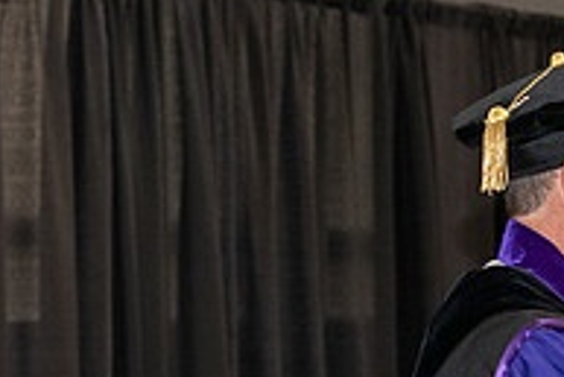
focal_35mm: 210
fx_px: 3292
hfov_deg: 9.6
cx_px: 696
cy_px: 305
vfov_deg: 6.5
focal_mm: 70
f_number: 5
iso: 2500
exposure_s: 1/200
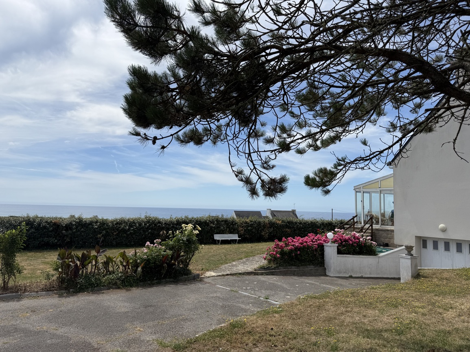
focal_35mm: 24
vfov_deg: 56.8
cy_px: 176
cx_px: 235
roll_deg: -1.1
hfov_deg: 71.6
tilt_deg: +5.3
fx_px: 326
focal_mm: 6.76
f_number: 1.78
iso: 80
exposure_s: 1/6173
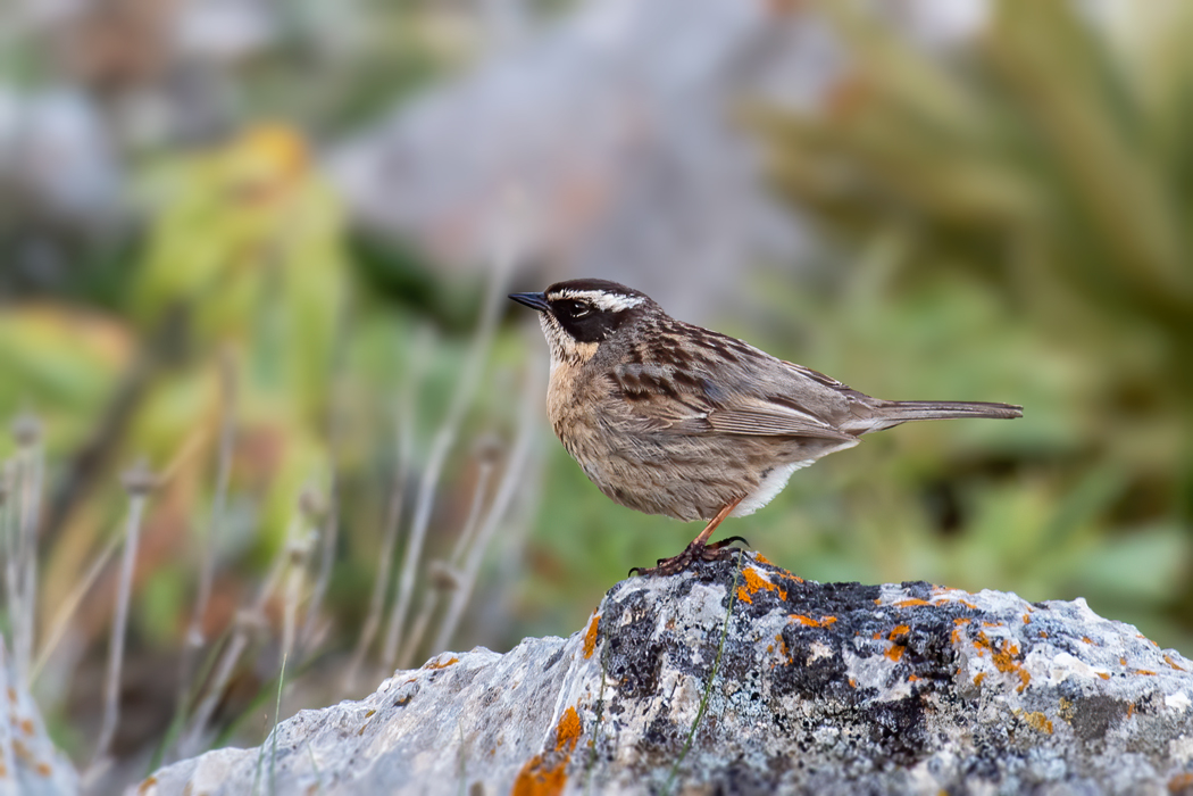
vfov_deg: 1.8
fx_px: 24852
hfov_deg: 2.7
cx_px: 596
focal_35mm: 750
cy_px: 398
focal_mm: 500
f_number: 7.1
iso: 400
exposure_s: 1/200
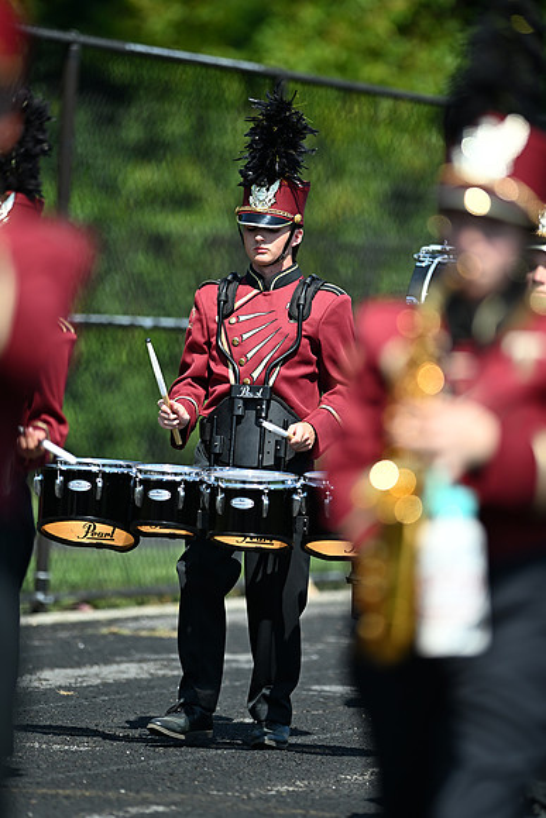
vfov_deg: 6.9
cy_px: 409
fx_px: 6820
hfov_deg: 4.6
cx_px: 273
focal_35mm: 300
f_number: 2.8
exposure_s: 1/2500
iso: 200
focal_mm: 300
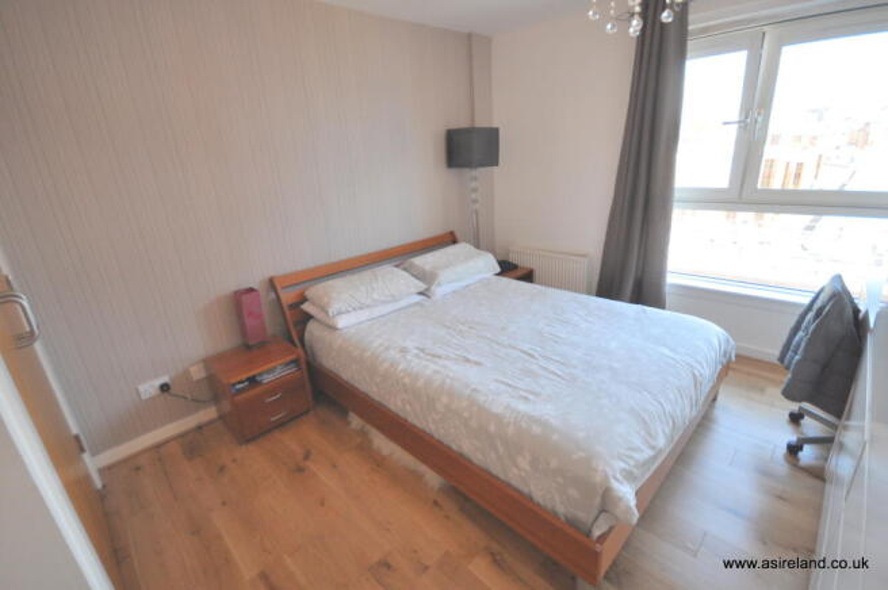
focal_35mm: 15
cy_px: 295
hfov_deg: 100.4
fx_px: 370
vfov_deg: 77.2
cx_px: 444
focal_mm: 10
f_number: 5
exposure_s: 1/100
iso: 400
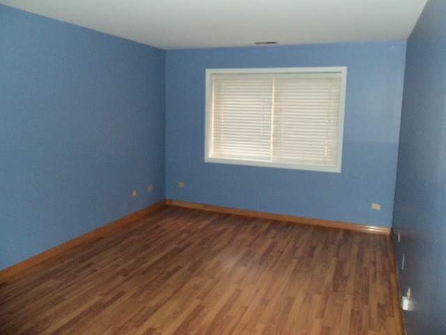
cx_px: 223
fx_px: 374
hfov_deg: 61.7
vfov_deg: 48.2
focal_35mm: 29
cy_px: 168
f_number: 3.4
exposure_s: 1/30
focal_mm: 5.2
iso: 200
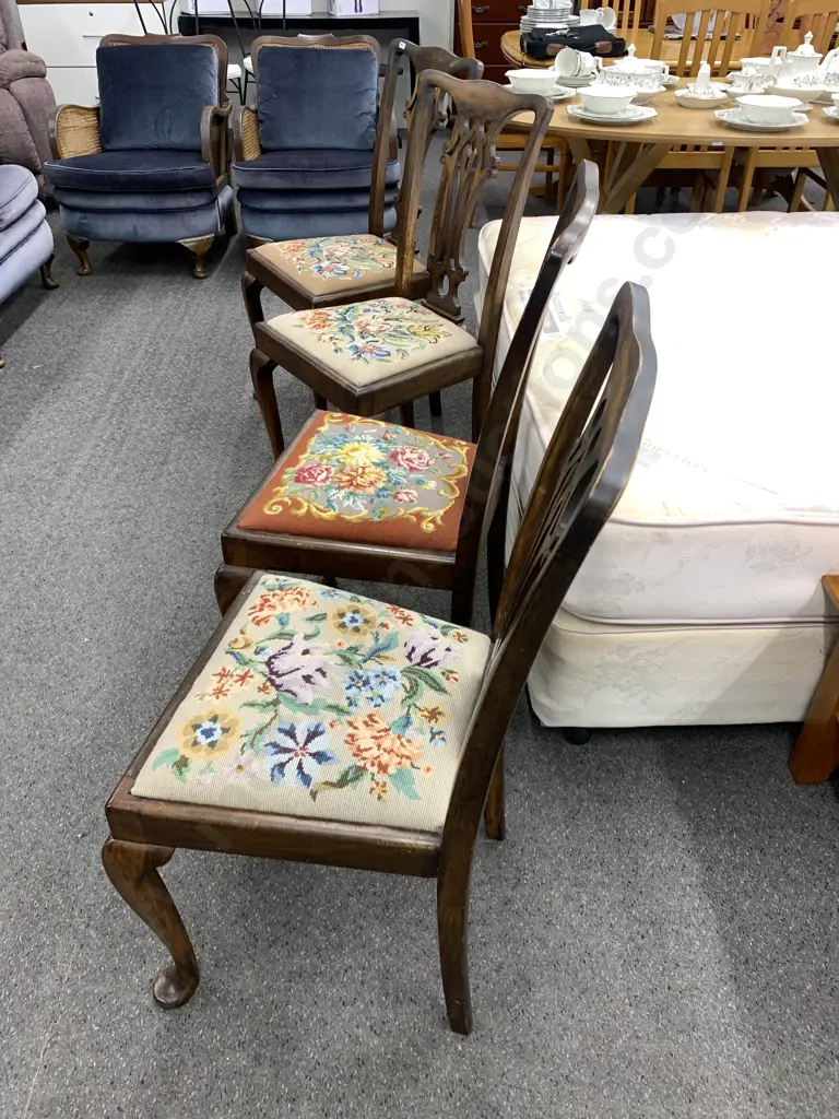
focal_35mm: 26
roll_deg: -0.4
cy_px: 560
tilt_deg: -37.0
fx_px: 840
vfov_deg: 67.3
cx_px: 420
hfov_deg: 53.1
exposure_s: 1/50
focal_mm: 4.25
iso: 80
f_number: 1.8
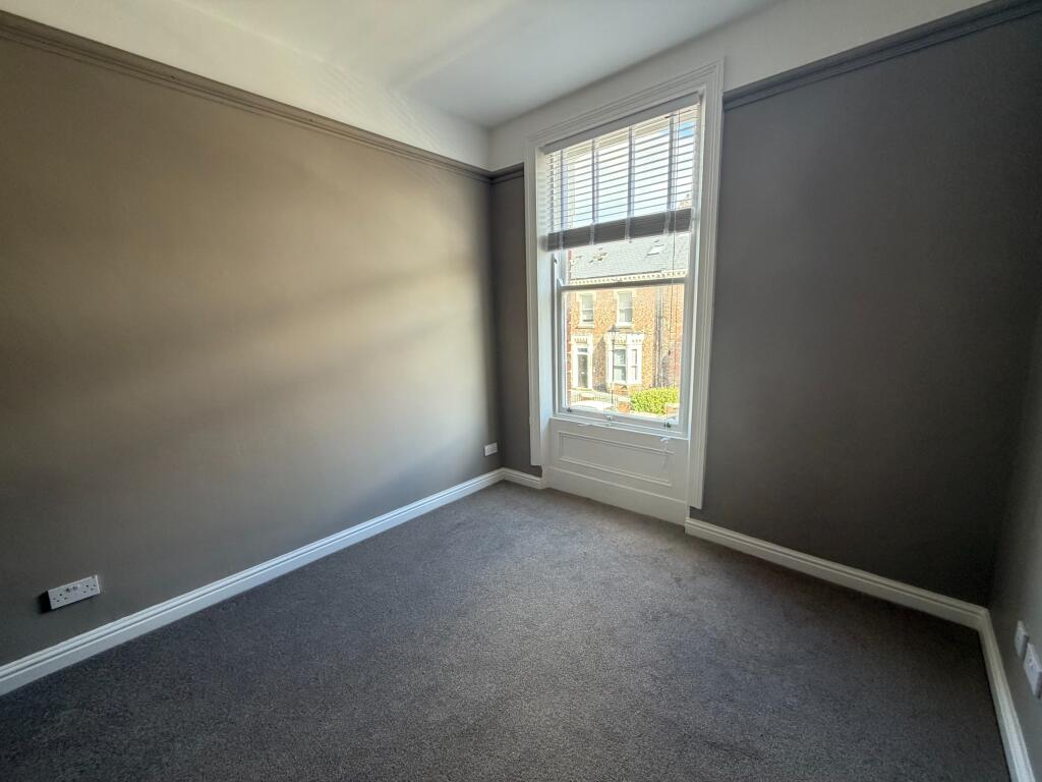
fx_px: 421
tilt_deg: -10.6
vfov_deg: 85.7
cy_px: 391
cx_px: 521
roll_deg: +1.6
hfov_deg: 102.1
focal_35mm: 14
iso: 160
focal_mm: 2.22
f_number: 2.2
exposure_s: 1/121
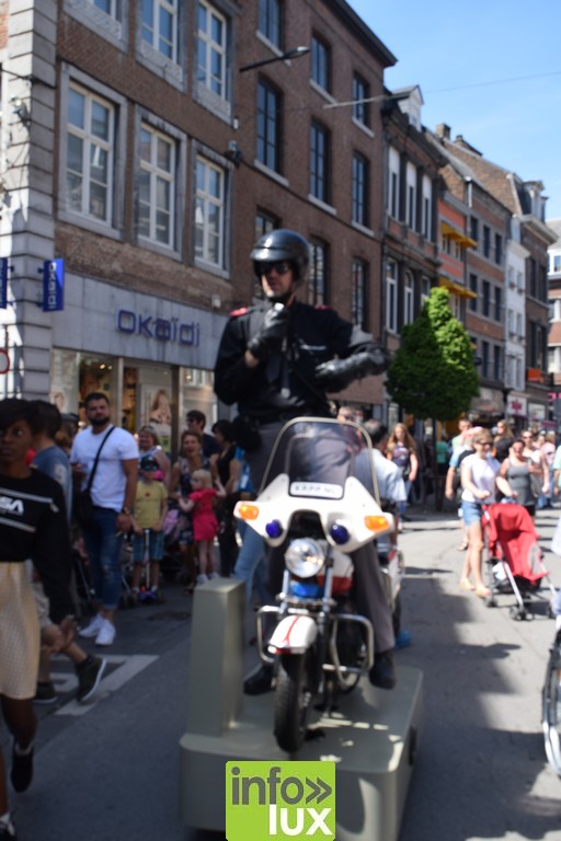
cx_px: 280
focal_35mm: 33
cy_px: 420
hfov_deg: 40.0
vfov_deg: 57.2
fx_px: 771
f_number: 9
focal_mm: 22
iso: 200
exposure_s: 1/320
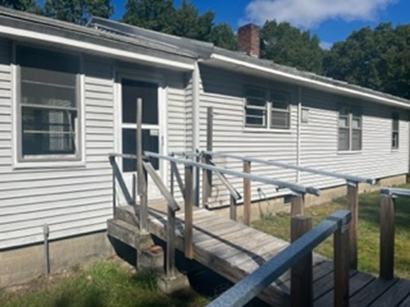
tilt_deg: -2.3
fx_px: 308
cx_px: 205
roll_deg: +1.1
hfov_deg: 67.3
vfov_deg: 53.1
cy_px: 154
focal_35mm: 26
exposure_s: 1/7874
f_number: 1.6
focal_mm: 5.1
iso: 50
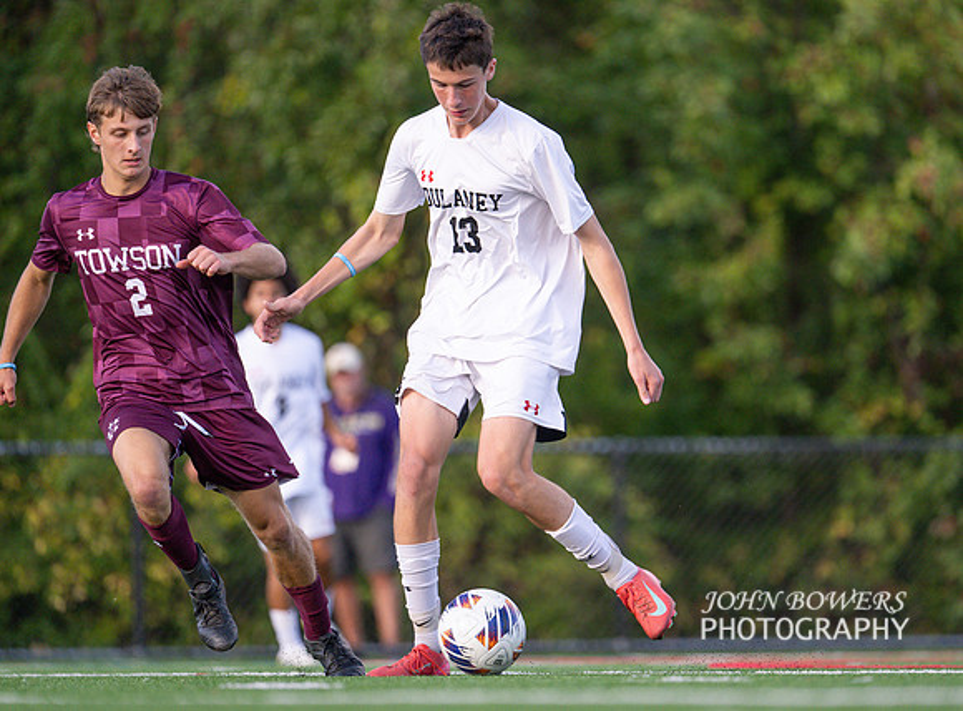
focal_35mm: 445
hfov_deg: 4.5
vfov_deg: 3.3
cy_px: 342
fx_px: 12302
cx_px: 554
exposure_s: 1/2500
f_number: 4.5
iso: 1400
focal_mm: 400
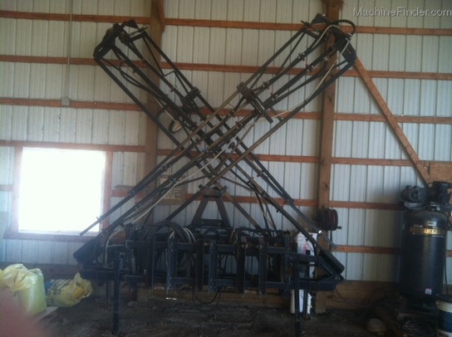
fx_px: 456
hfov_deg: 52.7
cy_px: 168
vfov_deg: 40.6
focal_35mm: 35
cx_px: 226
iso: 80
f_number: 2.8
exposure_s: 1/20
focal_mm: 3.85
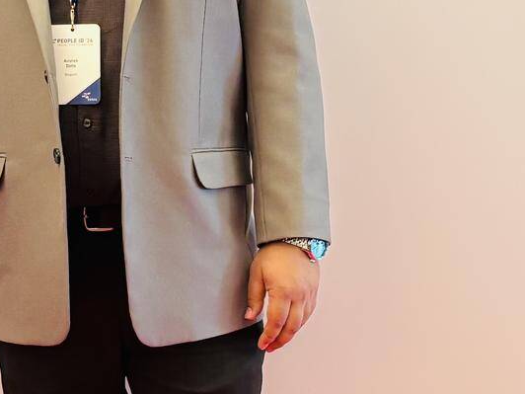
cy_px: 157
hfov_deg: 19.5
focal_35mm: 100
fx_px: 1517
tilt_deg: -5.8
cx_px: 134
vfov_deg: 14.8
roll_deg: +1.1
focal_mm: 5.96
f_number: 1.6
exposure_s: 1/78
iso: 125
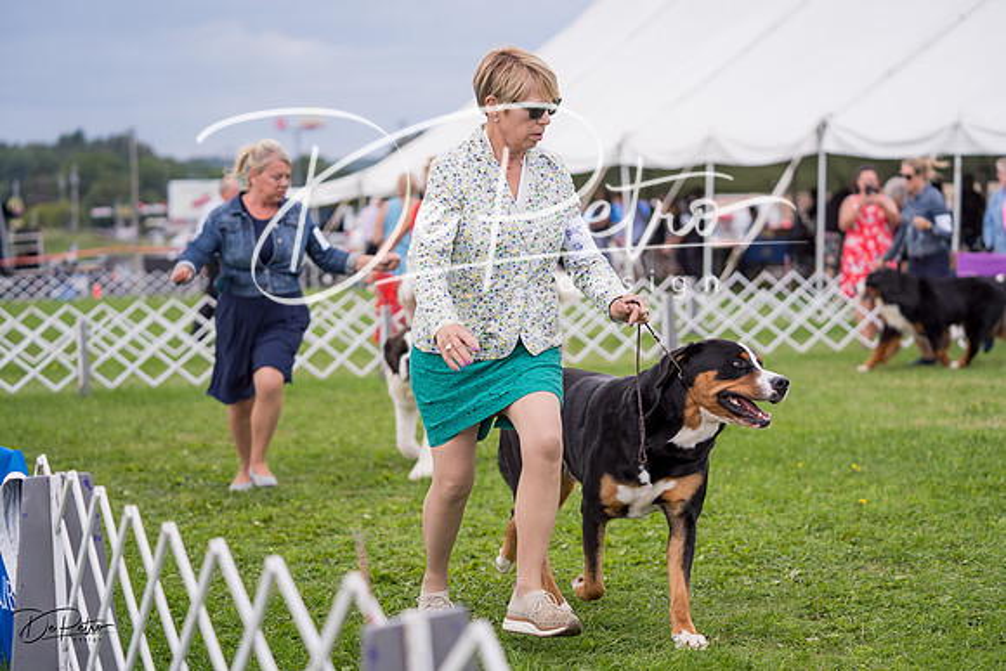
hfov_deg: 25.1
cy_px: 336
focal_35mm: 81
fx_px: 2264
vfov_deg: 16.9
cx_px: 503
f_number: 2.8
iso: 100
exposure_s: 1/1000
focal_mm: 81
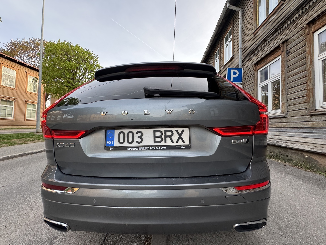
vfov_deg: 85.7
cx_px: 163
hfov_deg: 102.1
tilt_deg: +1.4
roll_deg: -1.3
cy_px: 122
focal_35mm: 14
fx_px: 132
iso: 50
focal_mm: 2.22
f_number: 2.2
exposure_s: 1/99
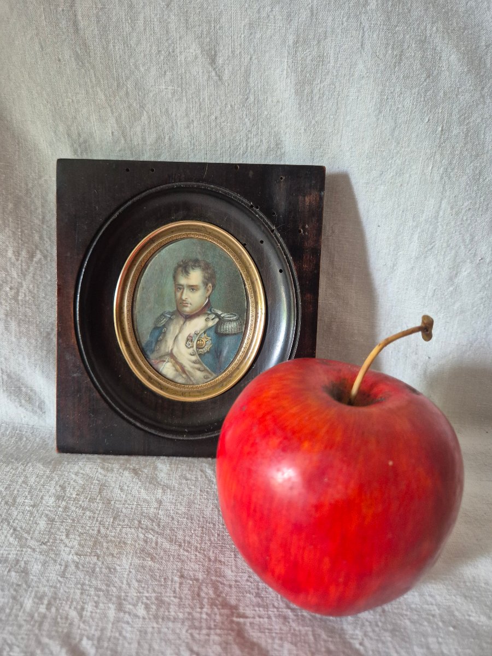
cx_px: 246
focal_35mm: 23
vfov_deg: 73.9
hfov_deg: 58.9
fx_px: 436
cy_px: 328
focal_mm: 5.4
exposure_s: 1/100
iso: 800
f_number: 1.8
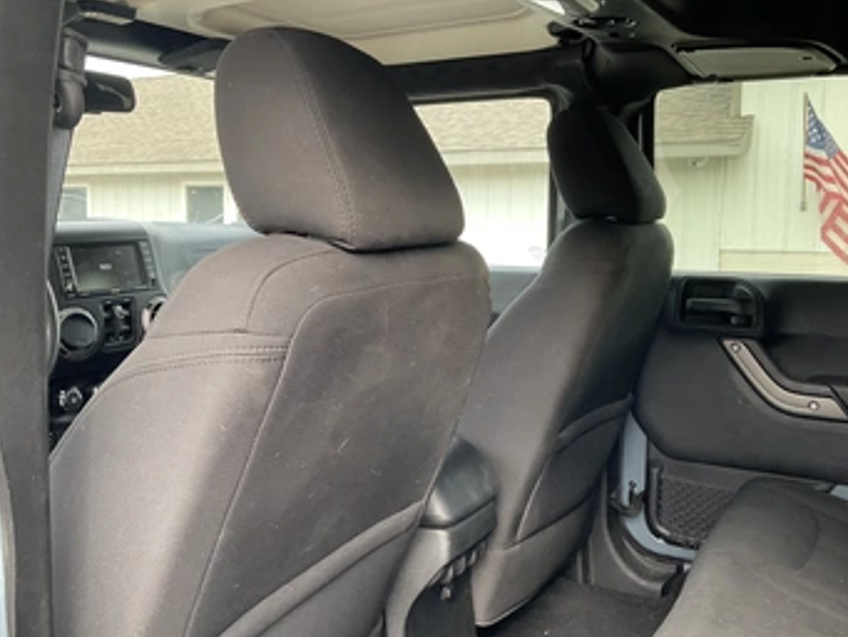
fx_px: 833
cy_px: 326
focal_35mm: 34
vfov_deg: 41.8
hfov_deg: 53.9
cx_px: 465
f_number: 1.8
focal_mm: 3
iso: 50
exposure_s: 1/122
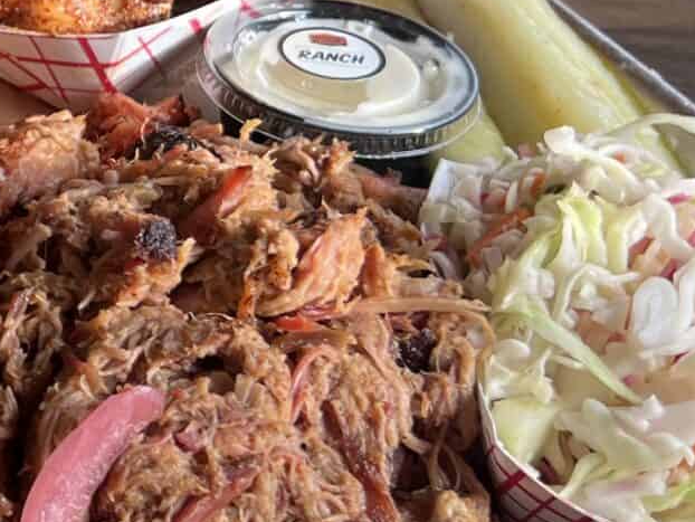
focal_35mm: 107
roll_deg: -2.5
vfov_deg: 13.8
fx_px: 2149
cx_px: -286
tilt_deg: -31.5
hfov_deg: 17.0
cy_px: 97
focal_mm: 5.7
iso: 40
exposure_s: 1/273
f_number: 1.5
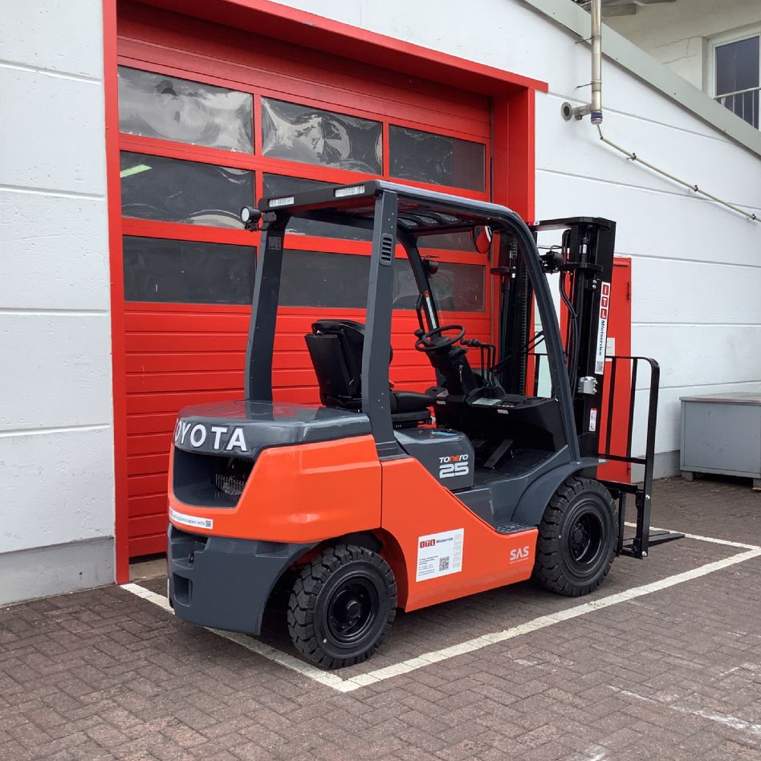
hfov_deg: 44.9
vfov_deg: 44.9
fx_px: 920
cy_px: 377
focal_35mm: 37
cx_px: 398
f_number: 2.4
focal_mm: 3.3
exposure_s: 1/372
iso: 25
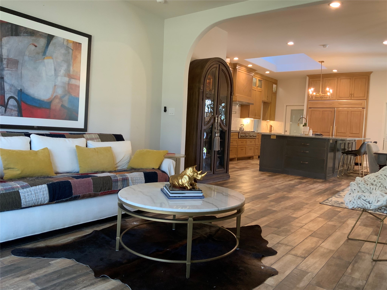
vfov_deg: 48.2
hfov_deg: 61.7
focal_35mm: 29
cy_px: 145
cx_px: 194
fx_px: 324
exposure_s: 1/60
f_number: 1.8
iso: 125
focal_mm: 3
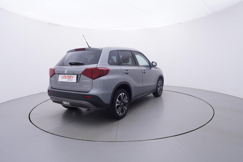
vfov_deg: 56.2
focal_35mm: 22
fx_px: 152
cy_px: 81
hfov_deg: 77.3
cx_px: 122
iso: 200
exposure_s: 1/80
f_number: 5
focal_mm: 15
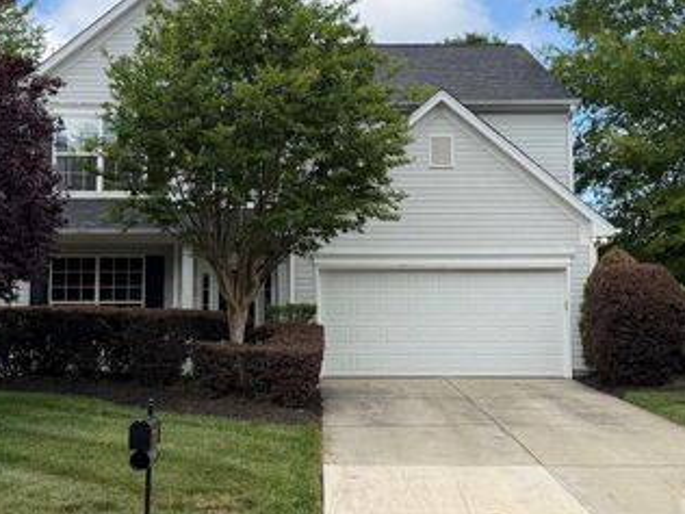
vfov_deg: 37.5
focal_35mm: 38
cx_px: 308
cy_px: 196
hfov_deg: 48.9
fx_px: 752
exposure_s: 1/2611
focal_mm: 6.76
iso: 100
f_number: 1.78
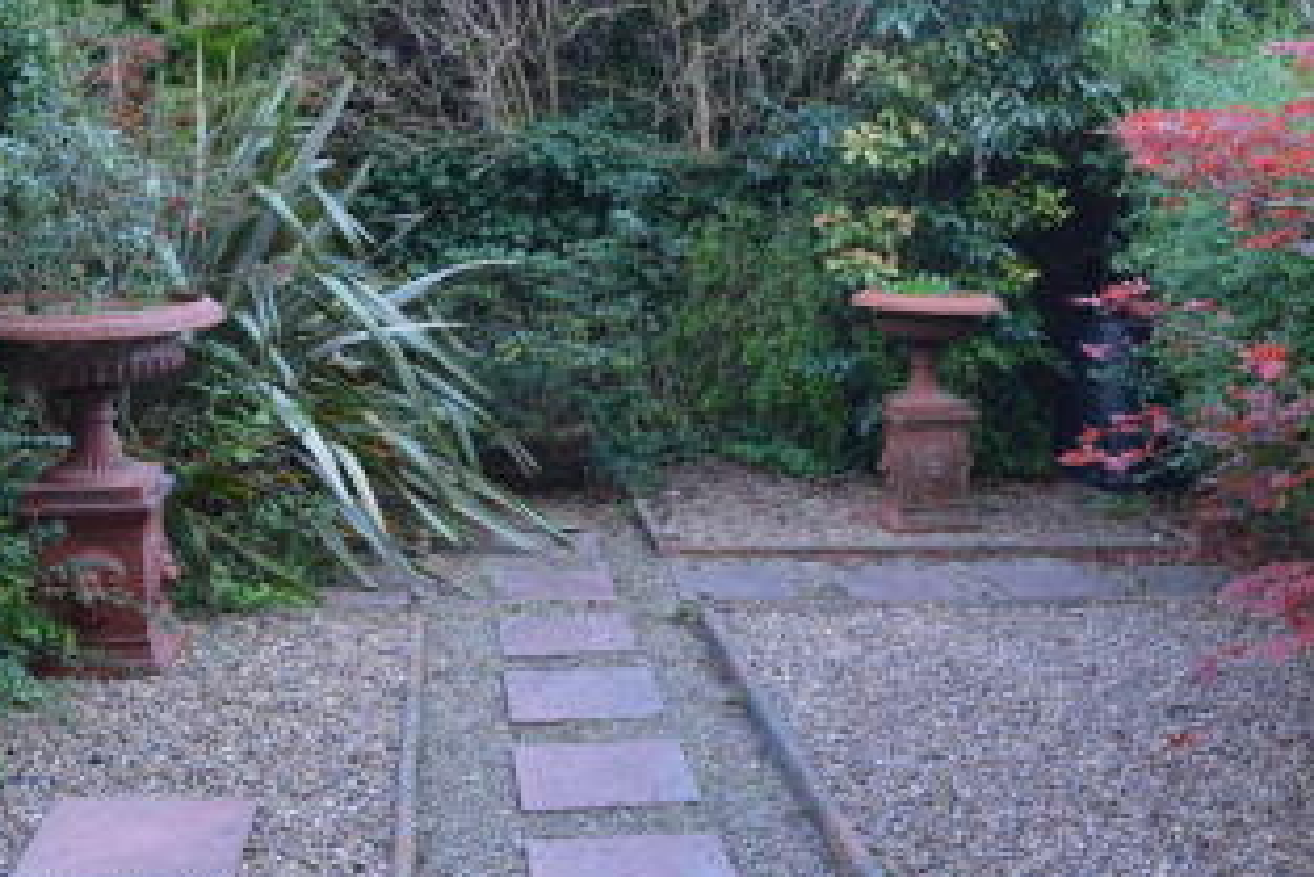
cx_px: 806
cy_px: 292
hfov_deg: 47.0
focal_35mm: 41
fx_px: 1497
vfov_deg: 32.4
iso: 400
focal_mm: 18
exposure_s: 1/100
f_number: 5
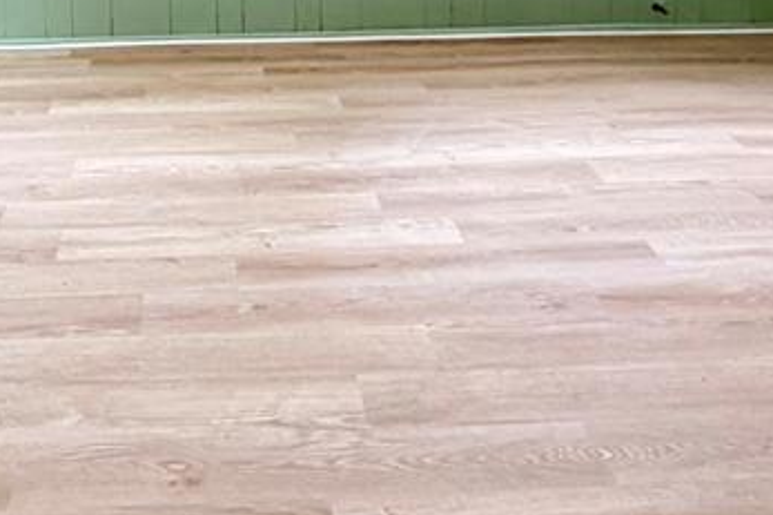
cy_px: -144
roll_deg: -1.1
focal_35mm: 43
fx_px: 923
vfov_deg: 26.7
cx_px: 238
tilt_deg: -6.8
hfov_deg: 44.6
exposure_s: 1/121
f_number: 2.2
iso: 200
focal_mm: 2.22
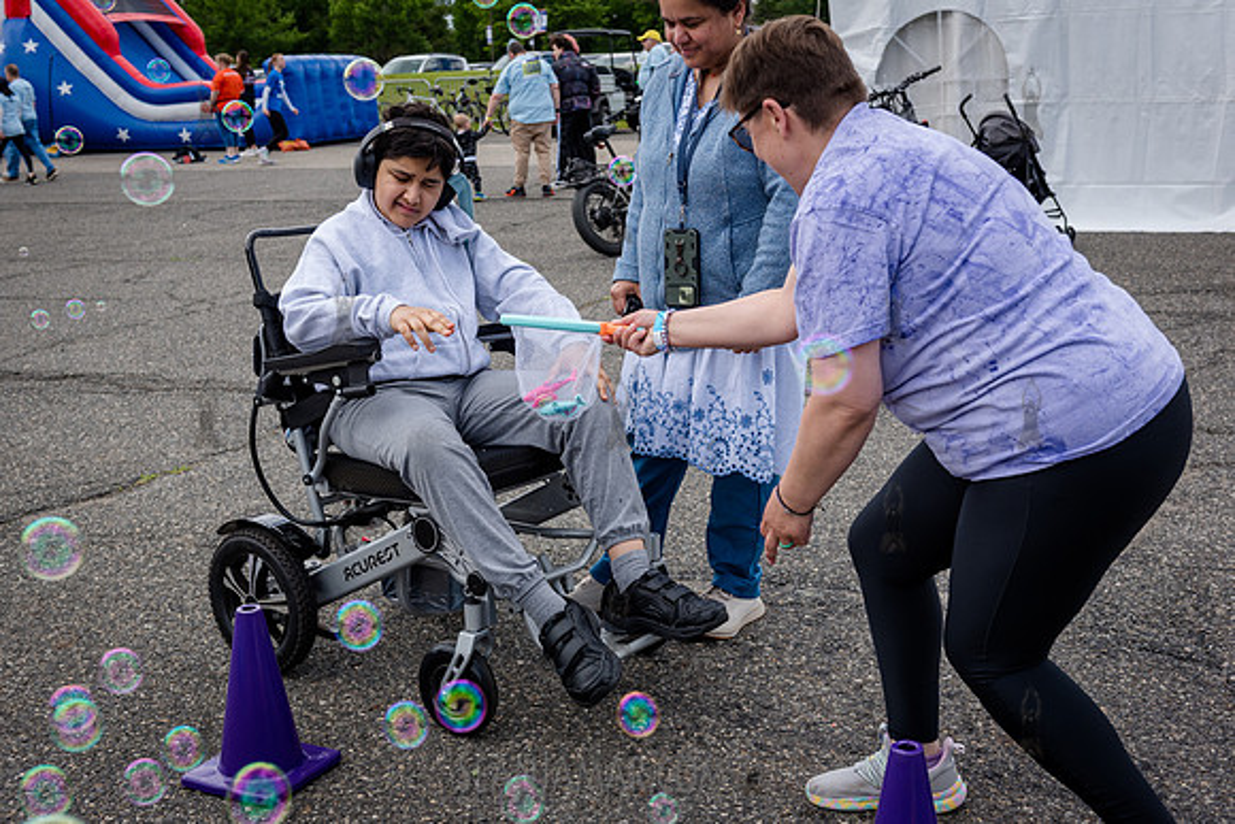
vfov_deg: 32.3
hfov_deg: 46.9
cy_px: 412
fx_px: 1422
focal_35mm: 41
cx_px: 605
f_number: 5
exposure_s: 1/1000
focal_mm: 40
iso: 400
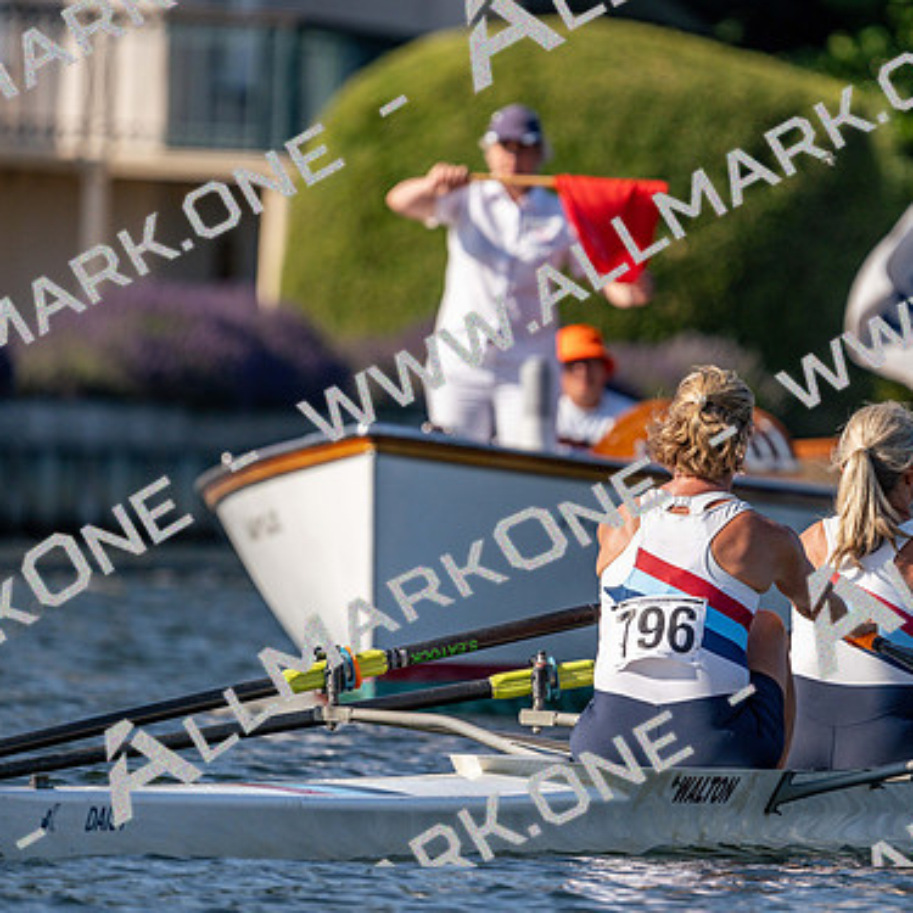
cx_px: 599
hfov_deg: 2.7
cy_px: 449
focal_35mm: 643
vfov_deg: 2.7
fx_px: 19187
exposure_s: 1/1600
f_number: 6.3
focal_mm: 489
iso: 250
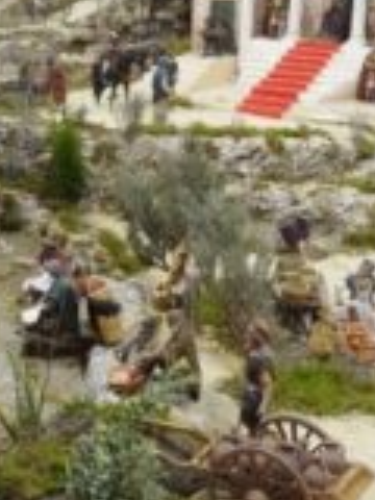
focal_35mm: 63
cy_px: 195
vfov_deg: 30.6
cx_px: 62
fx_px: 910
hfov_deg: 22.9
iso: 640
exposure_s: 1/60
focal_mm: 4.25
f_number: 3.5
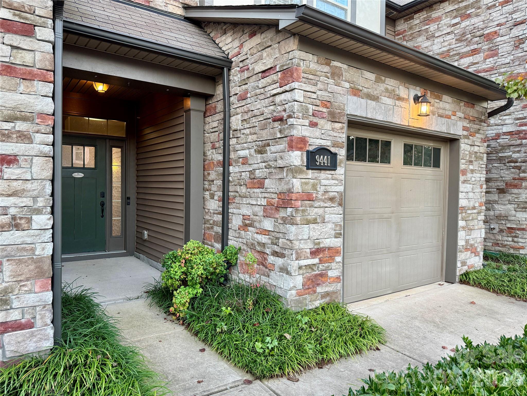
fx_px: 365
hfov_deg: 71.6
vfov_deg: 56.8
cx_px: 264
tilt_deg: -1.9
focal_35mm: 24
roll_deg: -1.6
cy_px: 198
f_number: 1.78
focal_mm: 6.76
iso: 200
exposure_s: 1/96
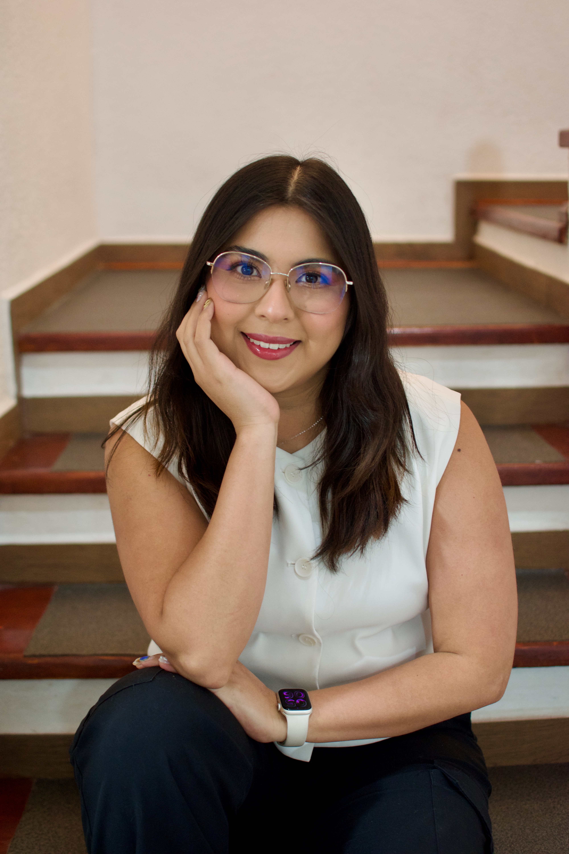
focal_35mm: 52
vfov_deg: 37.9
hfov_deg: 25.8
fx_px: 1245
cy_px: 427
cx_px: 284
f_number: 2.2
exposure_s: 1/60
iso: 800
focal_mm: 35
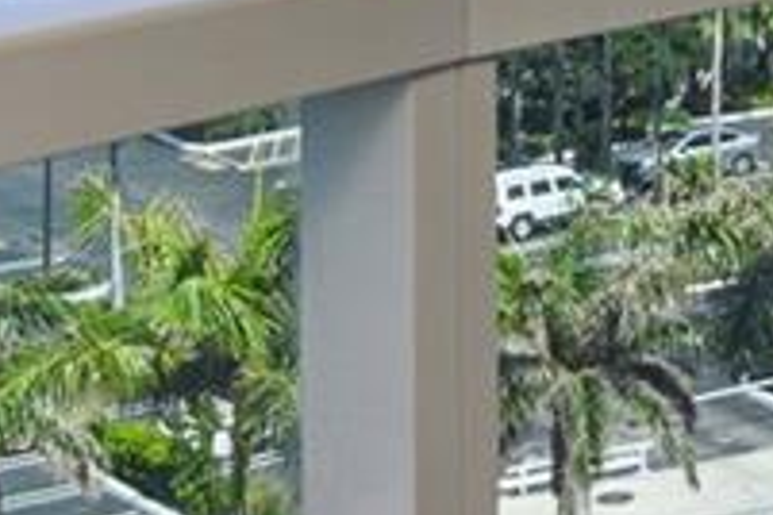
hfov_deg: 11.9
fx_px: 3414
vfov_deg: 8.2
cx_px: 1373
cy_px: -532
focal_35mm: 159
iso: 100
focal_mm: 20
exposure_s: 1/100
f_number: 11
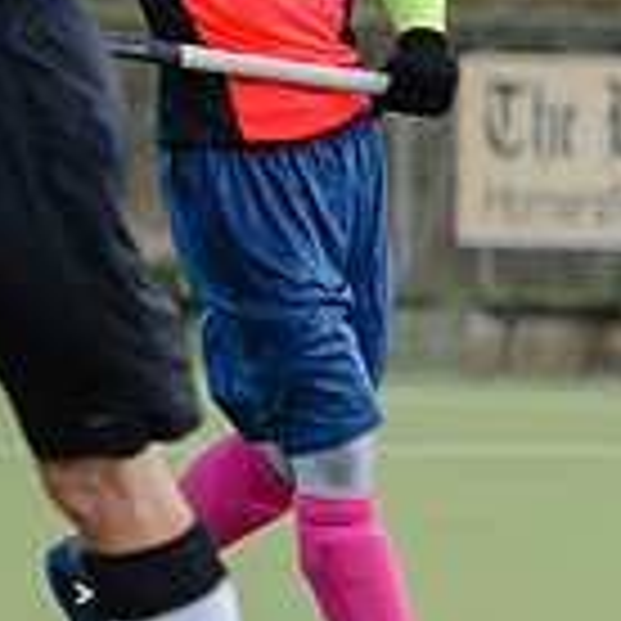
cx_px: -895
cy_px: 241
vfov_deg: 1.5
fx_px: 23787
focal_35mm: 1172
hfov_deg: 1.5
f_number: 3.2
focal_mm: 155
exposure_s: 1/1600
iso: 400
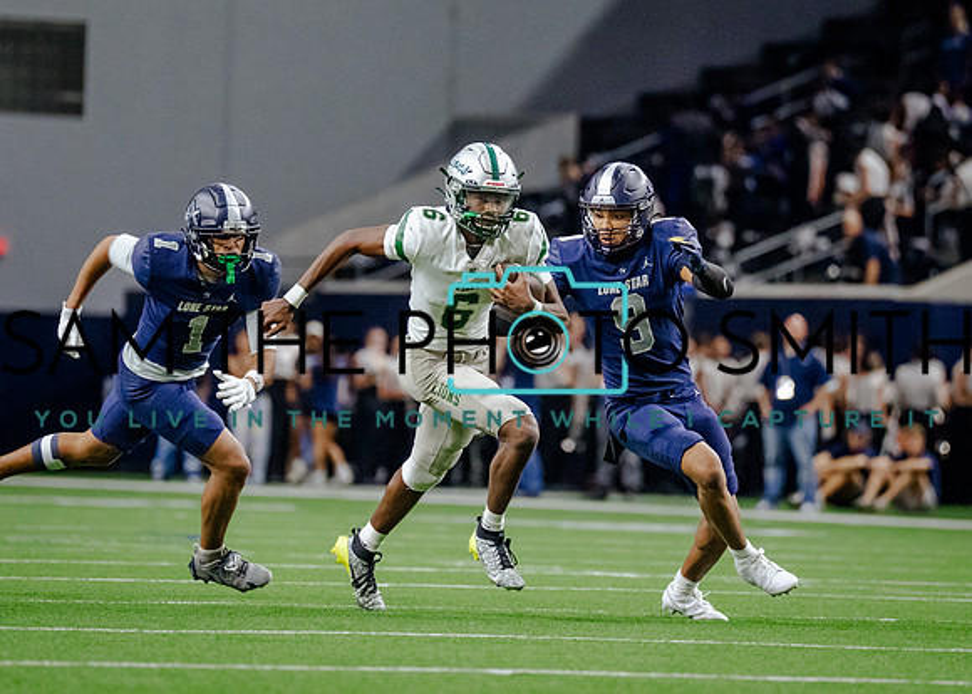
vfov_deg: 3.6
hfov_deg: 5.1
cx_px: 506
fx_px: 10893
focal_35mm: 395
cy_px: 277
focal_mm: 200
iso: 3200
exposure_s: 1/1250
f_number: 2.8
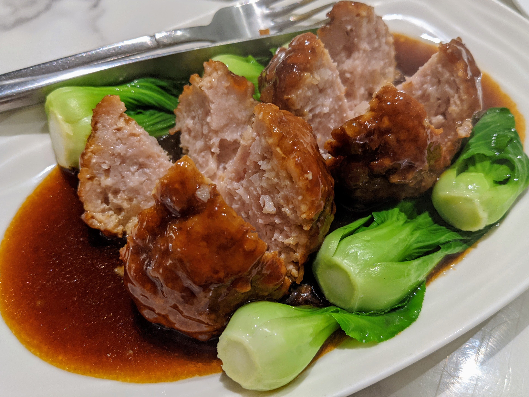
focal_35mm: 29
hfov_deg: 61.7
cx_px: 269
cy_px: 185
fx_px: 443
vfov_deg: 48.2
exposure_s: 1/23.8
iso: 58
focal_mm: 4.38
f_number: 1.73
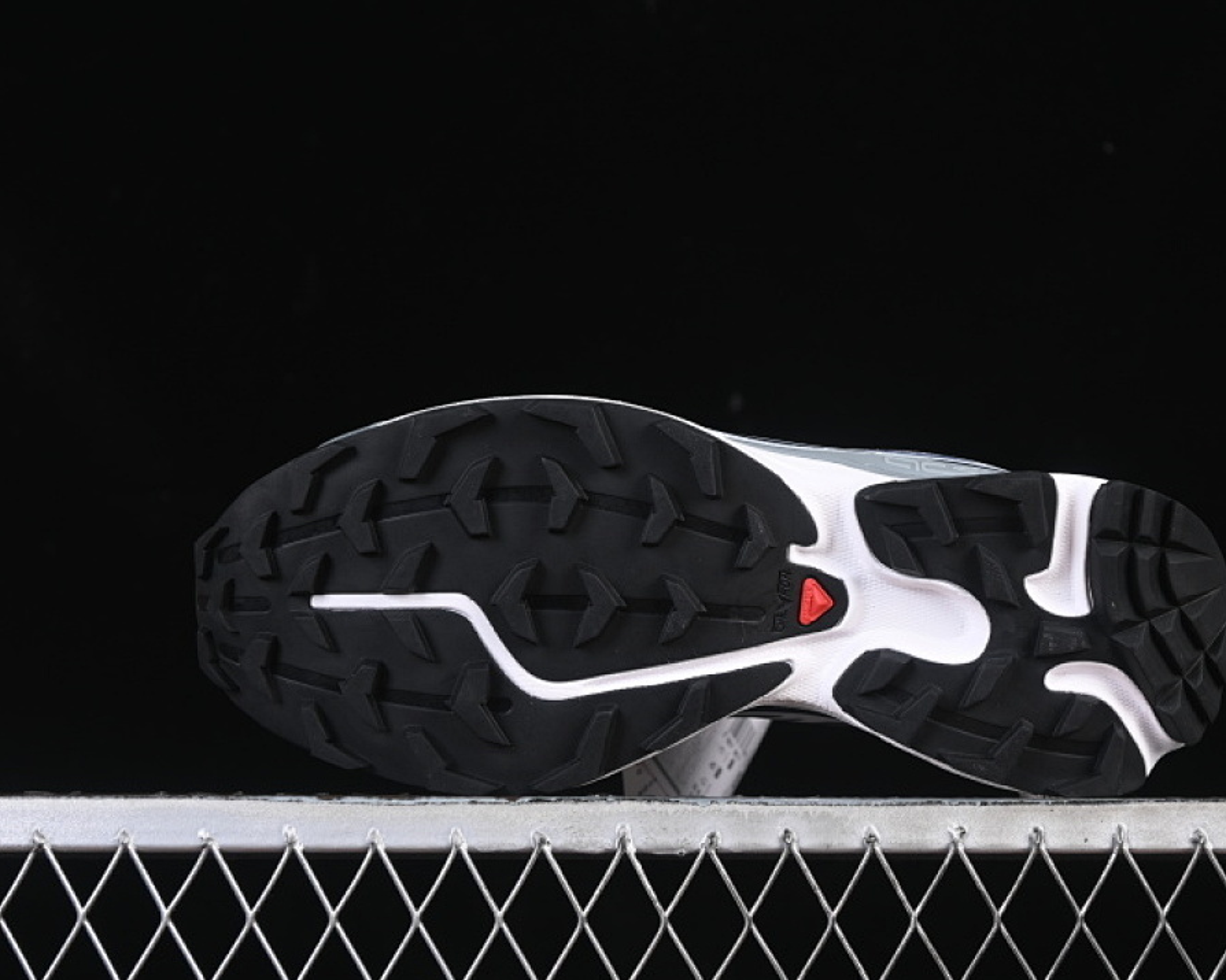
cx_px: 716
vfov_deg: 18.1
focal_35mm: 85
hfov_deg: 22.5
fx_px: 3084
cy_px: 492
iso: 160
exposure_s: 1/60
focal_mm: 50
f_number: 6.3
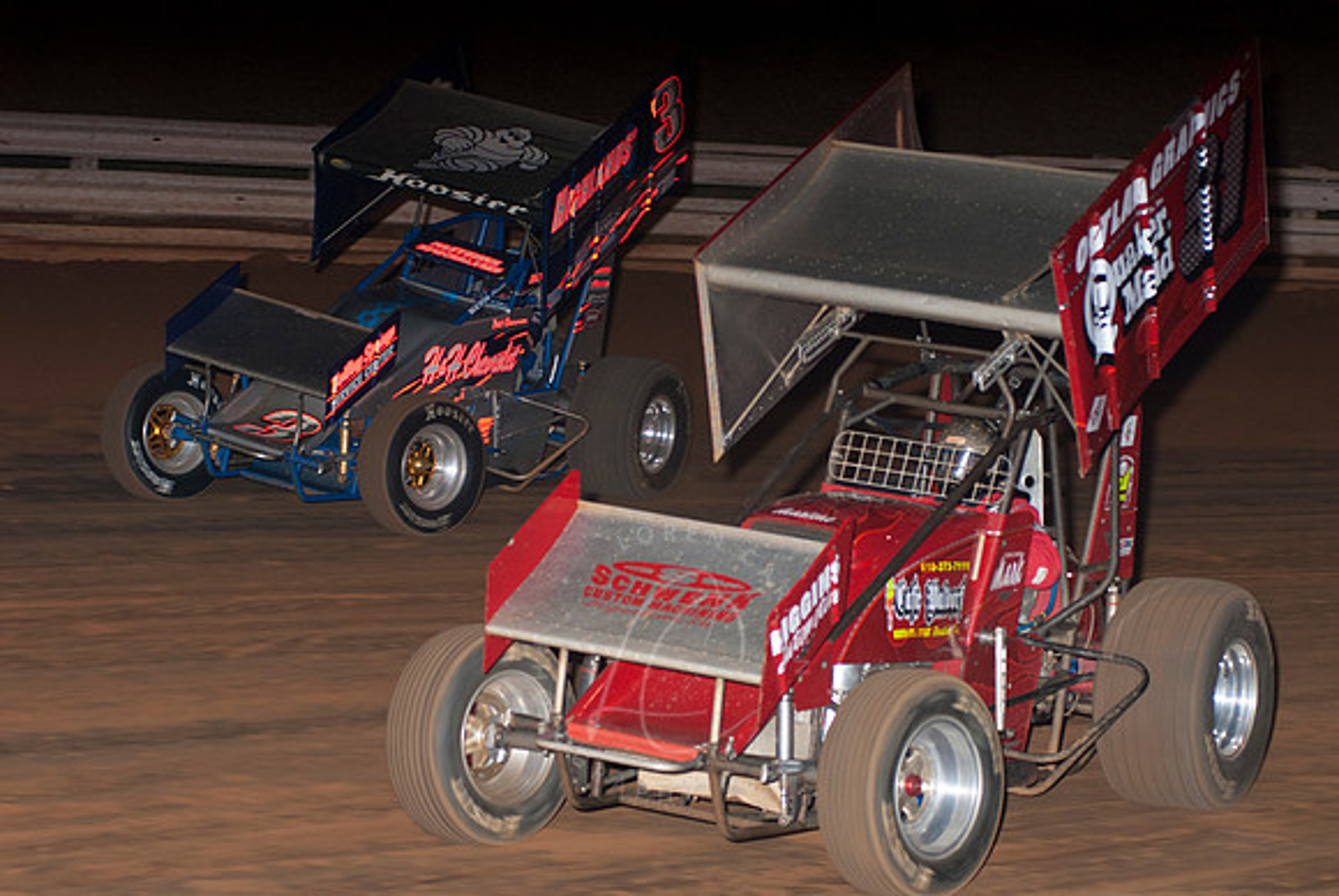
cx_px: 670
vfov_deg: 11.4
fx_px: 4468
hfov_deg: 17.0
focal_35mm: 120
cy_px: 448
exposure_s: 1/400
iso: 400
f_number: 4
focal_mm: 80
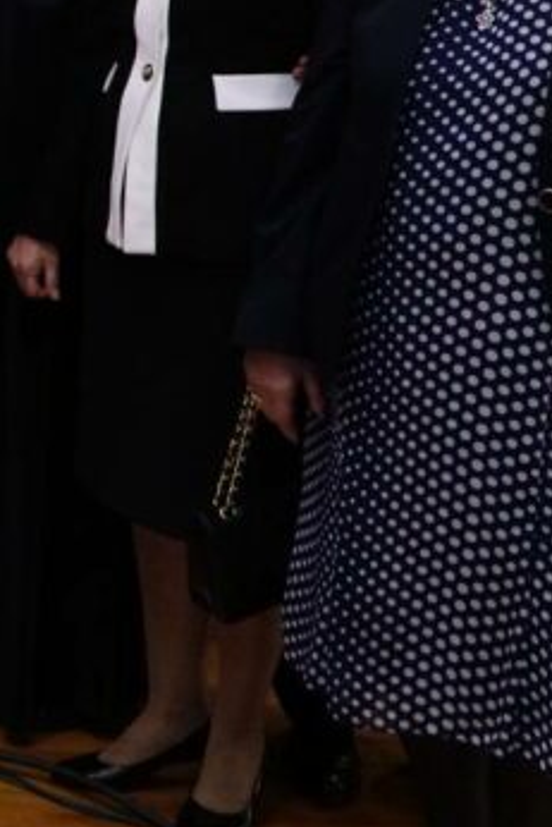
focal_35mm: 80
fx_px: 1838
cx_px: -538
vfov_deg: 24.4
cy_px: 43
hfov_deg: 14.4
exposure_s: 1/100
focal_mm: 18
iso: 4000
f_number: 5.6
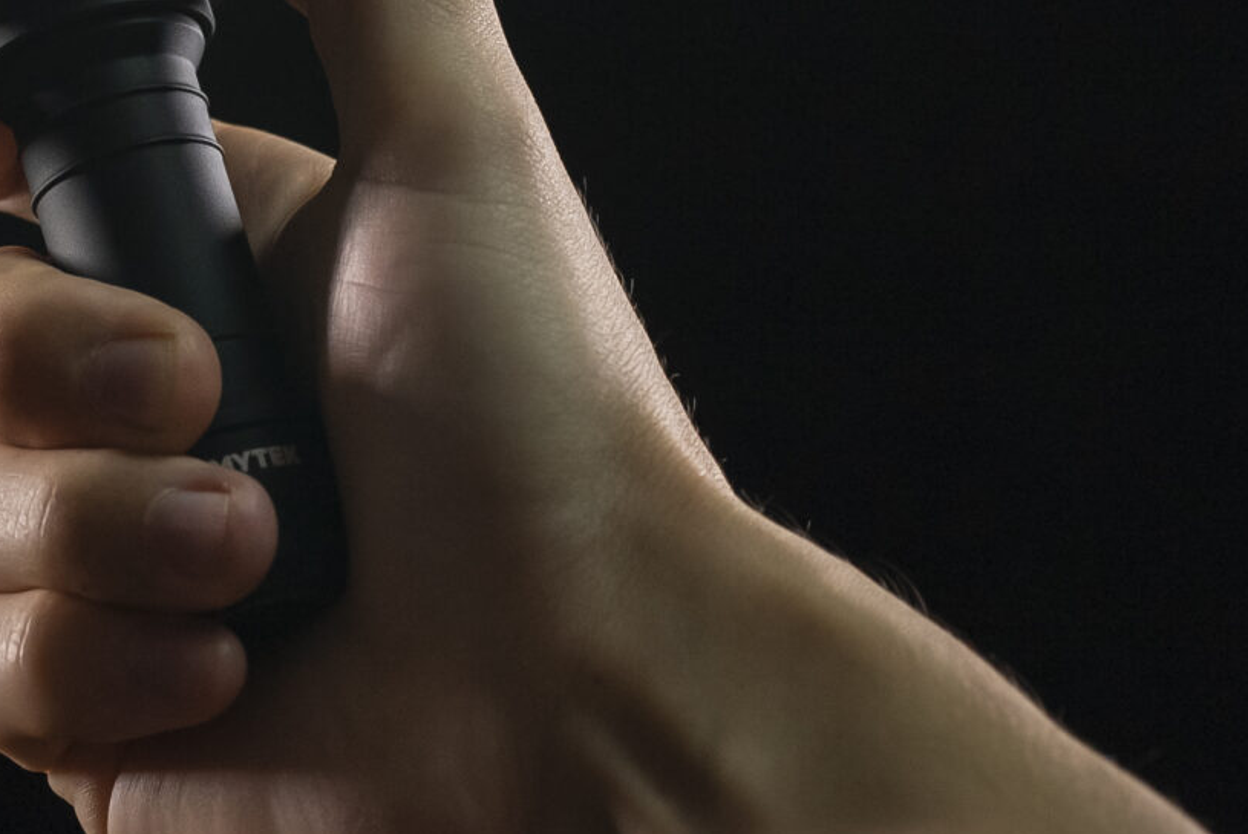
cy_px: -101
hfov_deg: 12.9
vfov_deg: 8.7
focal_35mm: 157
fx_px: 5447
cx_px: 77
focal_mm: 50
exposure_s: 1/200
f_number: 4
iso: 1000
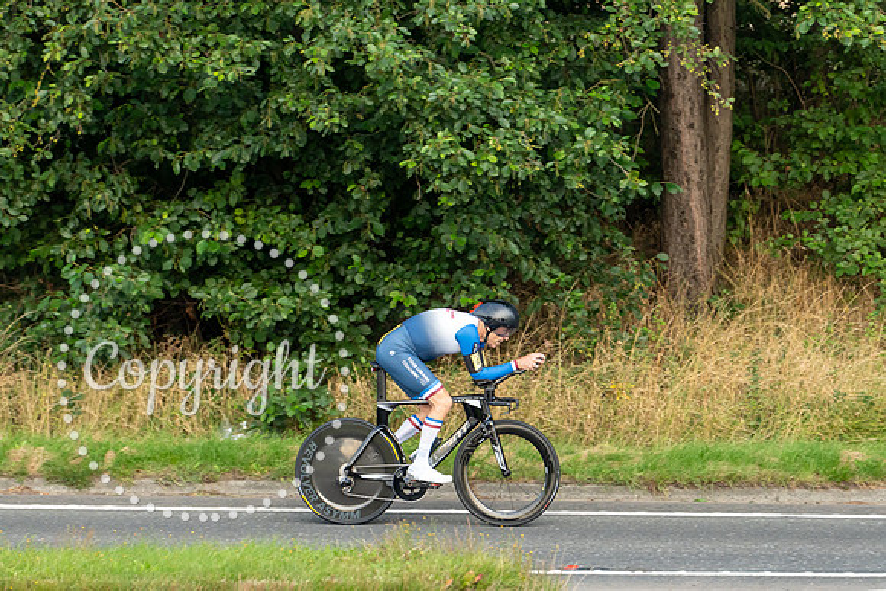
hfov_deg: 8.3
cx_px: 414
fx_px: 6105
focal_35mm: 248
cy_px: 325
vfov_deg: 5.5
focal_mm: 169
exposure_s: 1/1000
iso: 2000
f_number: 4
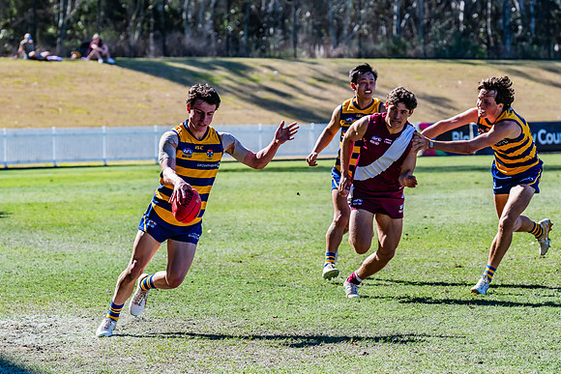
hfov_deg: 9.2
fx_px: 3488
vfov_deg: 6.1
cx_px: 262
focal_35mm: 224
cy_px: 191
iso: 800
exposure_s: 1/1600
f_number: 8
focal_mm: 210
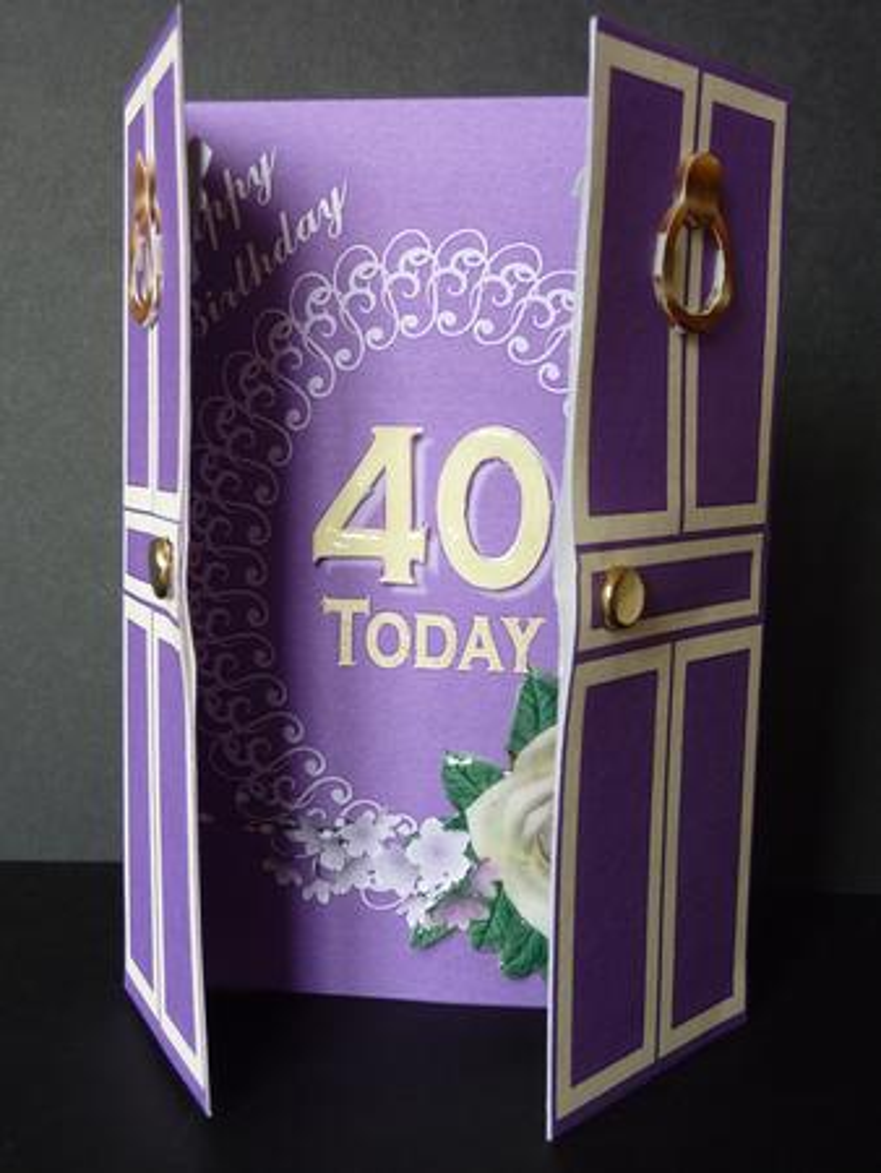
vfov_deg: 46.8
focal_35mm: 40
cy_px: 586
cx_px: 440
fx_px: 1356
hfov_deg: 36.0
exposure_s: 1/30
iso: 160
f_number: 3.6
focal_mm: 6.5
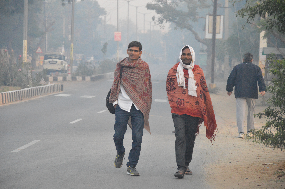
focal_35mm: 158
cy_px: 94
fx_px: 1246
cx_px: 142
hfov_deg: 13.1
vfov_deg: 8.7
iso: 3200
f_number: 5.6
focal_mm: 105
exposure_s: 1/500
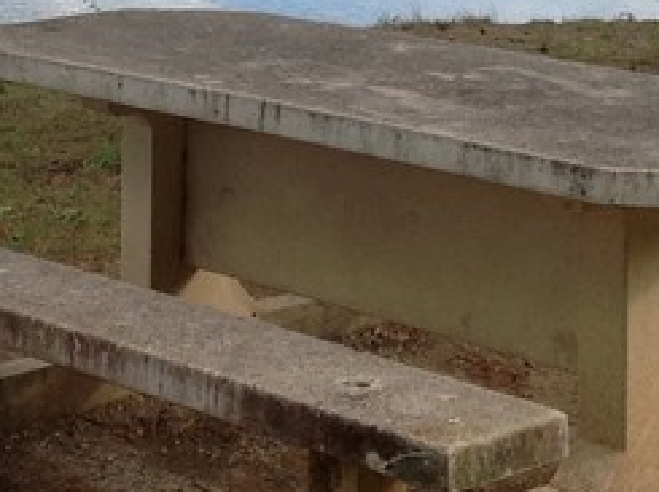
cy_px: -302
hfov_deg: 13.5
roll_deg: -1.4
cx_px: 169
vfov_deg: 9.8
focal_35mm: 146
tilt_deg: -1.8
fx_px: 2775
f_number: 2.4
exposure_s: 1/560
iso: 50
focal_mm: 4.28
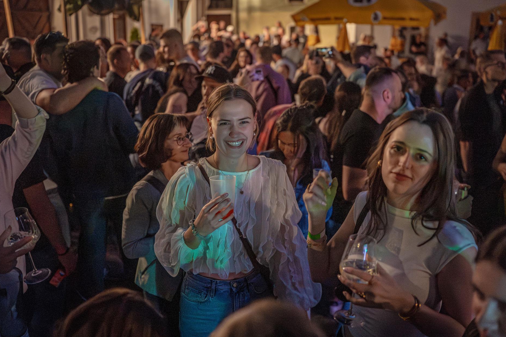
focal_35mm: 36
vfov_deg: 36.9
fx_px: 506
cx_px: 248
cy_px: 173
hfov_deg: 53.1
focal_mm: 35
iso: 25600
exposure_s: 1/160
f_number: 2
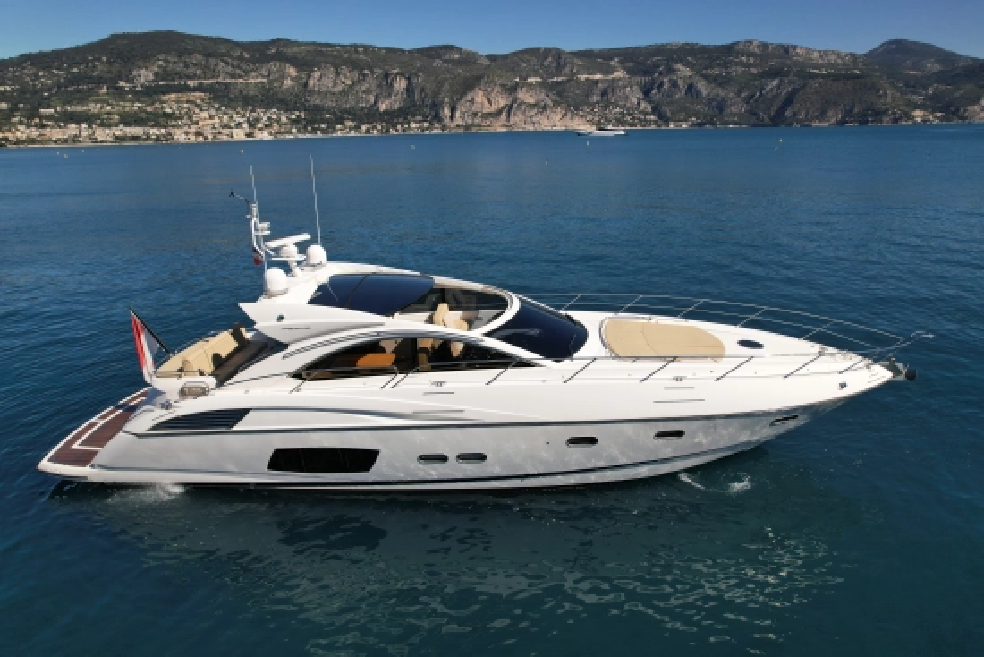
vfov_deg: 57.3
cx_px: 492
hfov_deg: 78.6
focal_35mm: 22
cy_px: 328
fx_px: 601
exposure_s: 1/200
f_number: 2.8
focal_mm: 8.38
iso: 100
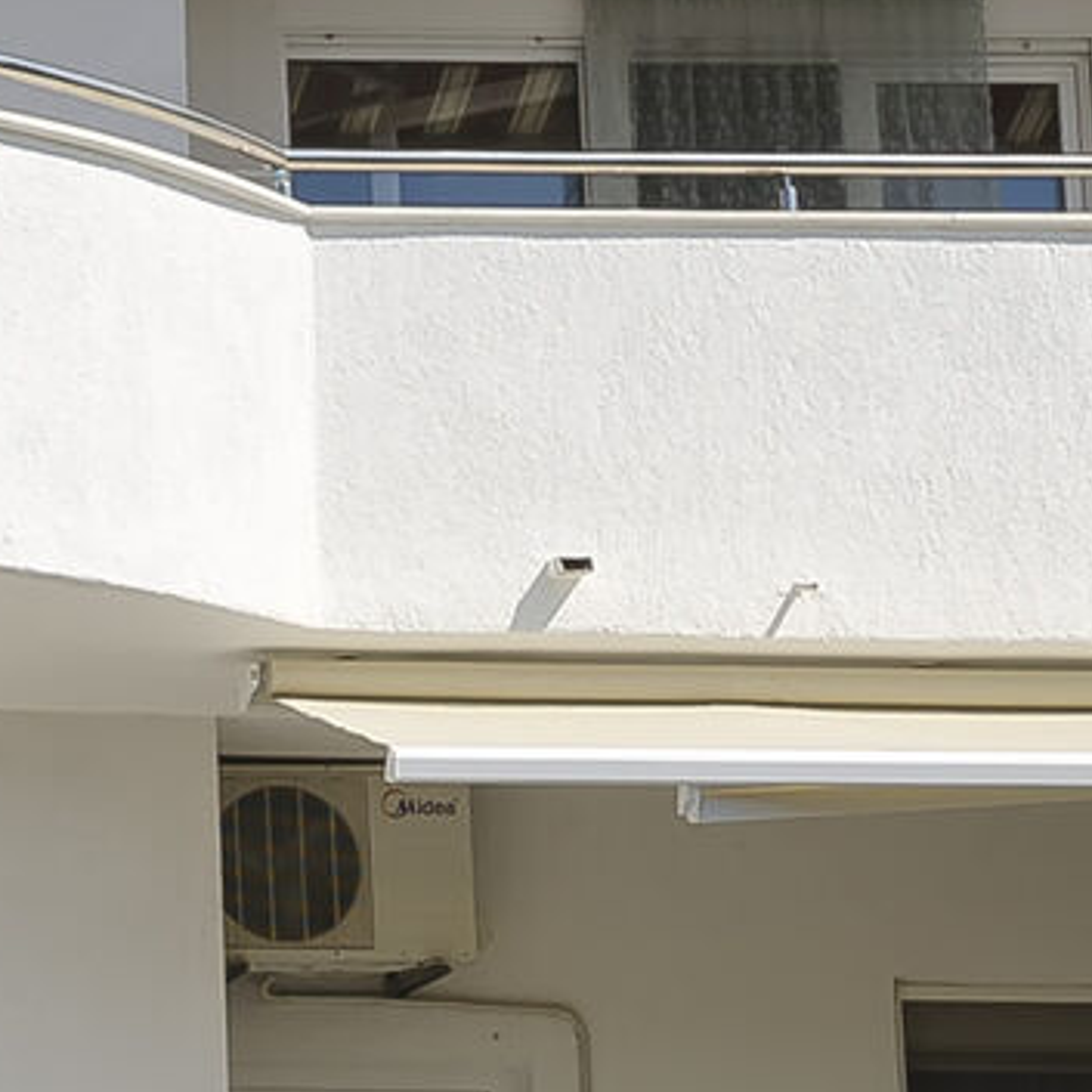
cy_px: 1022
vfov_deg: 16.9
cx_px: -1012
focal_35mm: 101
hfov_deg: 14.6
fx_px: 3605
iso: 100
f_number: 10
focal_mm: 10
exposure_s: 1/400
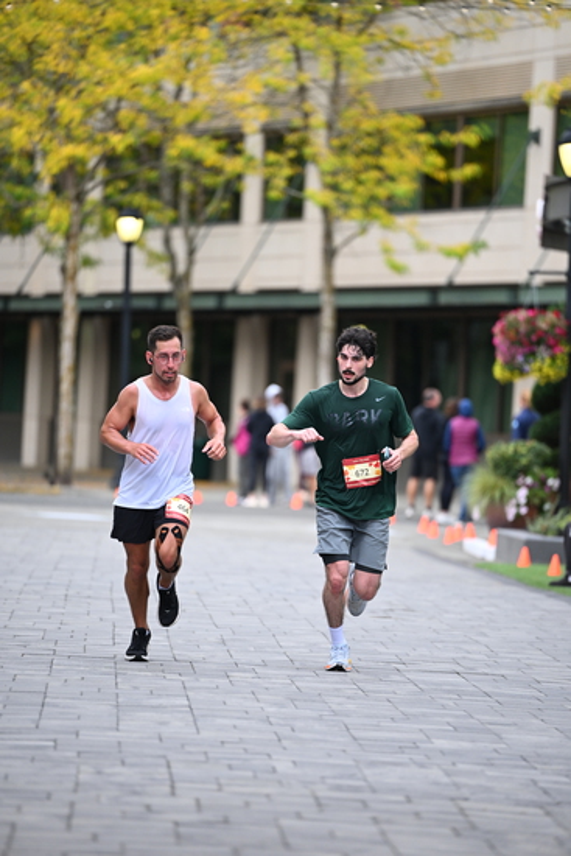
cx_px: 286
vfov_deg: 10.3
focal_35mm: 200
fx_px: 4755
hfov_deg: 6.9
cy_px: 428
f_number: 2.8
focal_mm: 200
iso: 1000
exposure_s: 1/1600
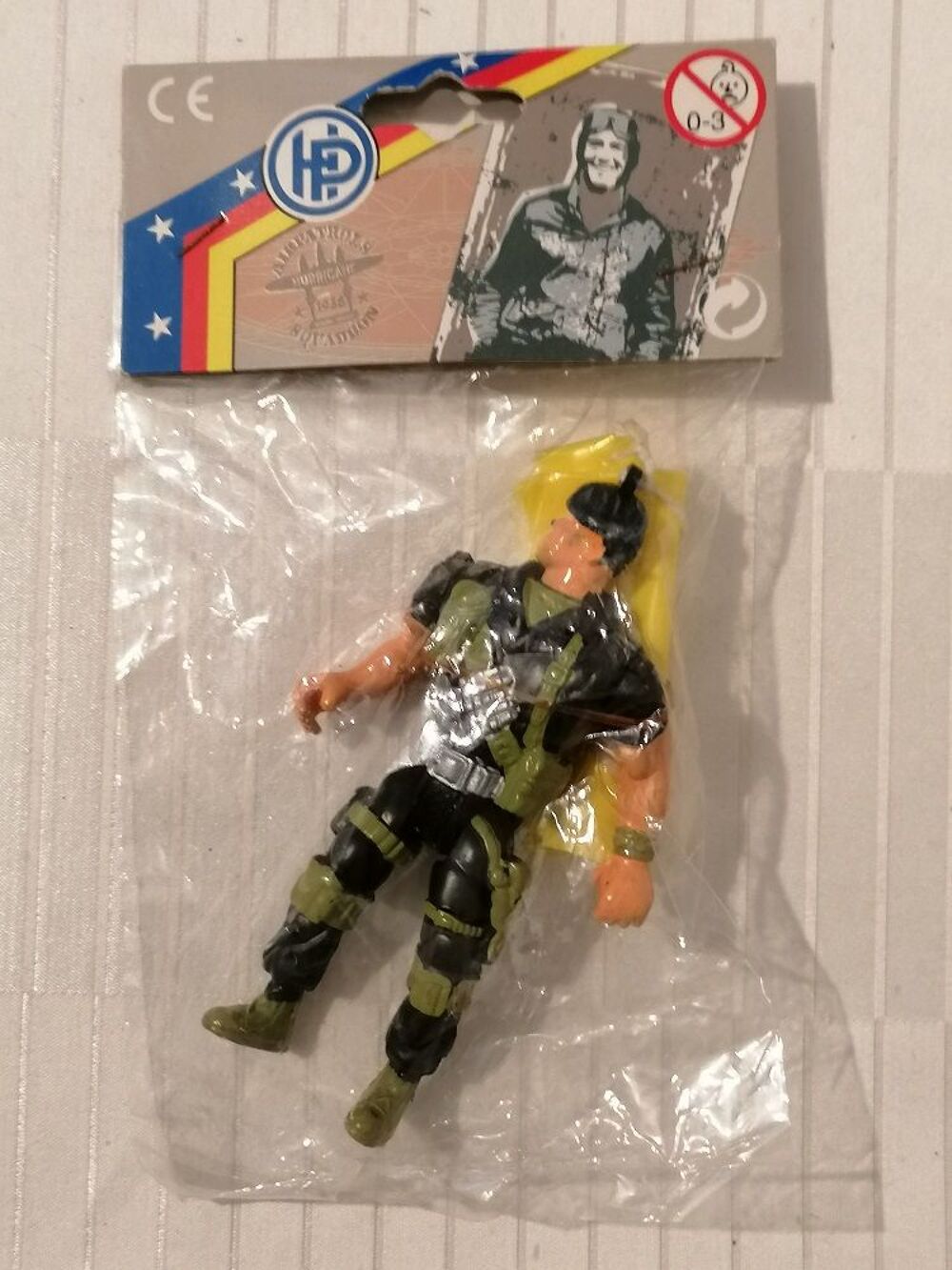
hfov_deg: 32.9
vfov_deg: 42.9
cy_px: 635
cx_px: 476
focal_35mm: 44
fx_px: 1613
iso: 320
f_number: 1.8
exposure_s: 1/30
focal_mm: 4.75
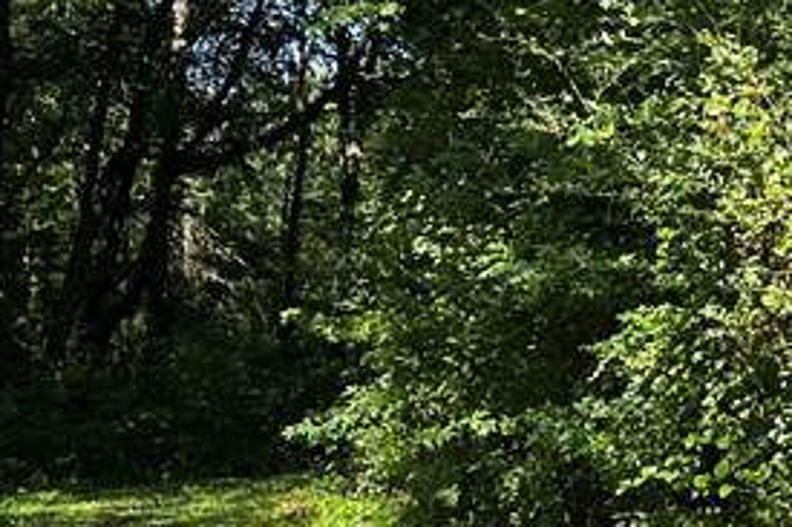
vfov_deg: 14.7
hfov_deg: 21.1
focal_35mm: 93
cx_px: 824
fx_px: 2045
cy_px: 228
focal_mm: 6.86
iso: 80
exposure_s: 1/843
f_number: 1.78
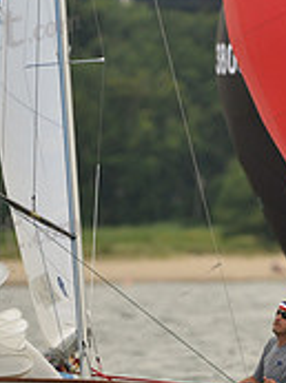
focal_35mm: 1099
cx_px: 197
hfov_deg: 1.3
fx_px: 12152
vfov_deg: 1.8
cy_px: 342
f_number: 5
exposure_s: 1/1250
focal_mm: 340
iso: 320
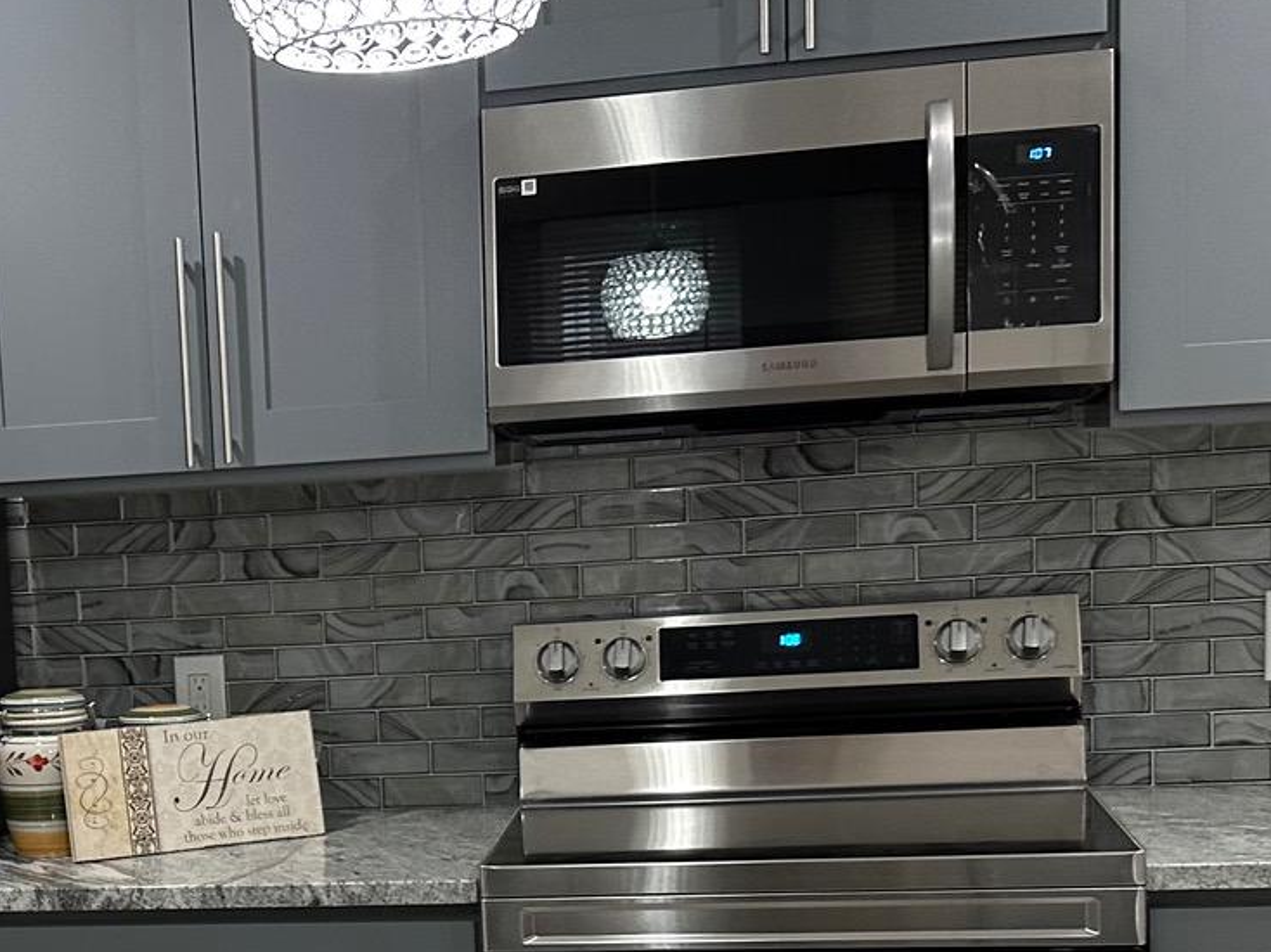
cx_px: 135
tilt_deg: -7.0
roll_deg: +2.0
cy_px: 819
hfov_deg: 27.9
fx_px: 2459
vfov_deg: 21.5
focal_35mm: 67
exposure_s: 1/60
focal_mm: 6.86
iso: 160
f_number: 1.78
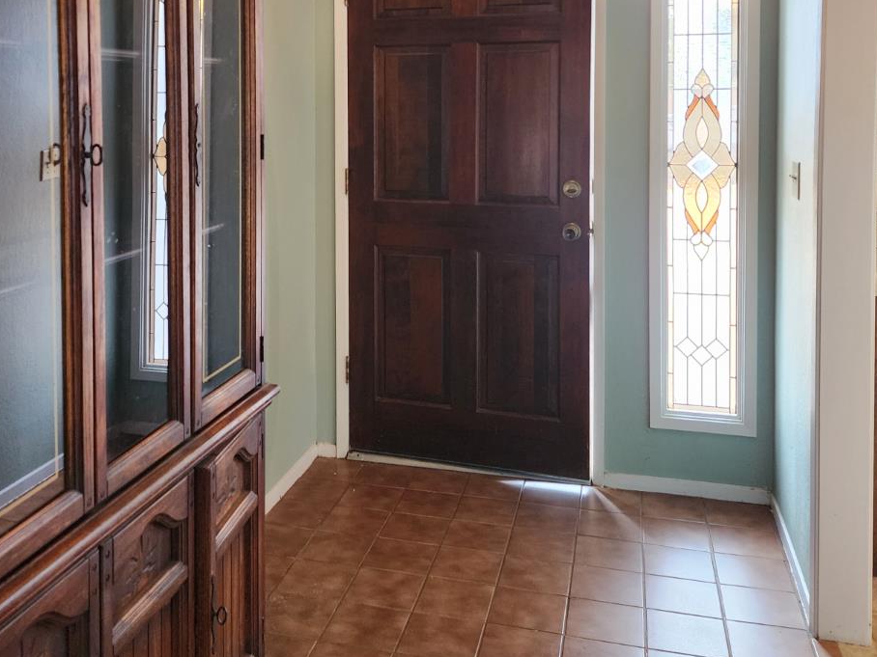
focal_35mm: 38
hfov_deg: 48.8
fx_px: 963
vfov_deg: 36.7
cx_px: 362
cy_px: 154
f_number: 1.8
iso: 500
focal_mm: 6.4
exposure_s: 1/120
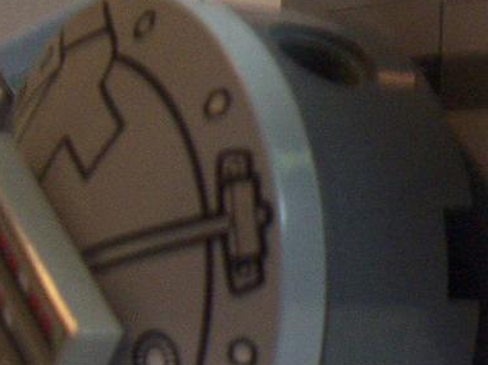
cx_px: 678
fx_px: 1859
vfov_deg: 11.2
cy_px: 213
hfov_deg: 14.2
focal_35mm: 132
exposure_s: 1/8
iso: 160
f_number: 3.9
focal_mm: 6.4
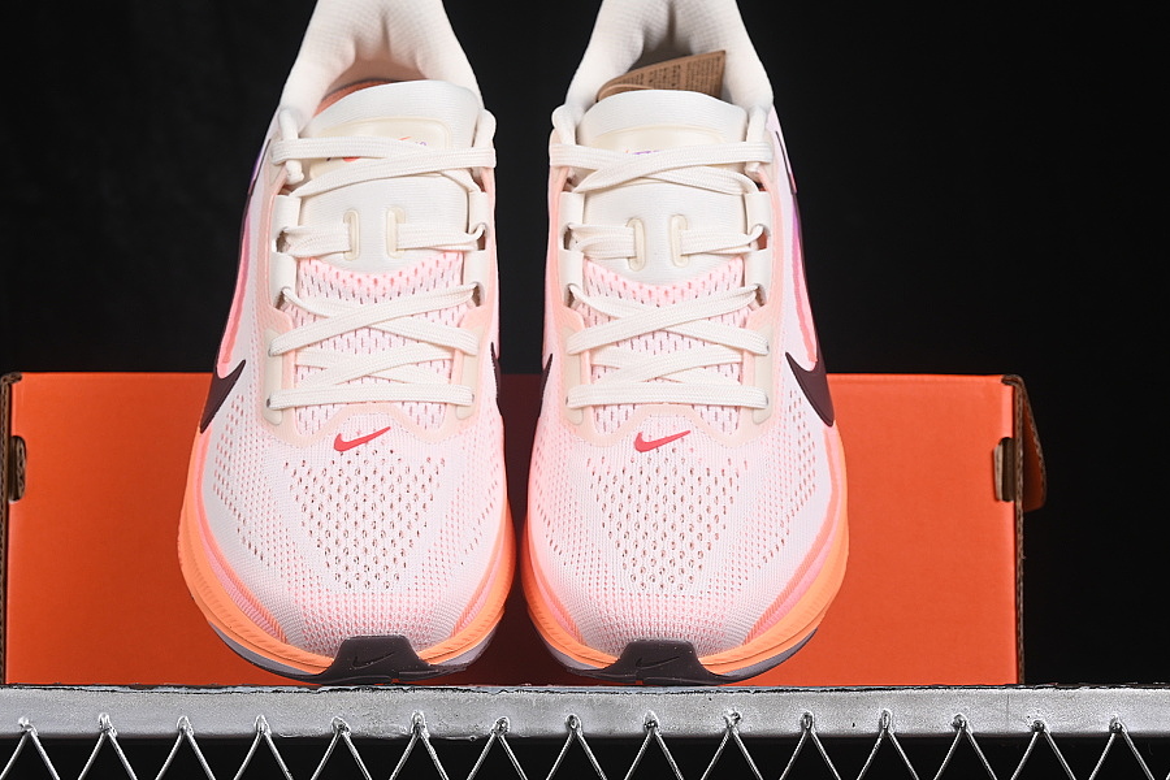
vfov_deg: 15.2
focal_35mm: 90
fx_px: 2925
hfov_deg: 22.6
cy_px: 395
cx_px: 534
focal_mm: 50
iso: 160
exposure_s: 1/80
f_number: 8
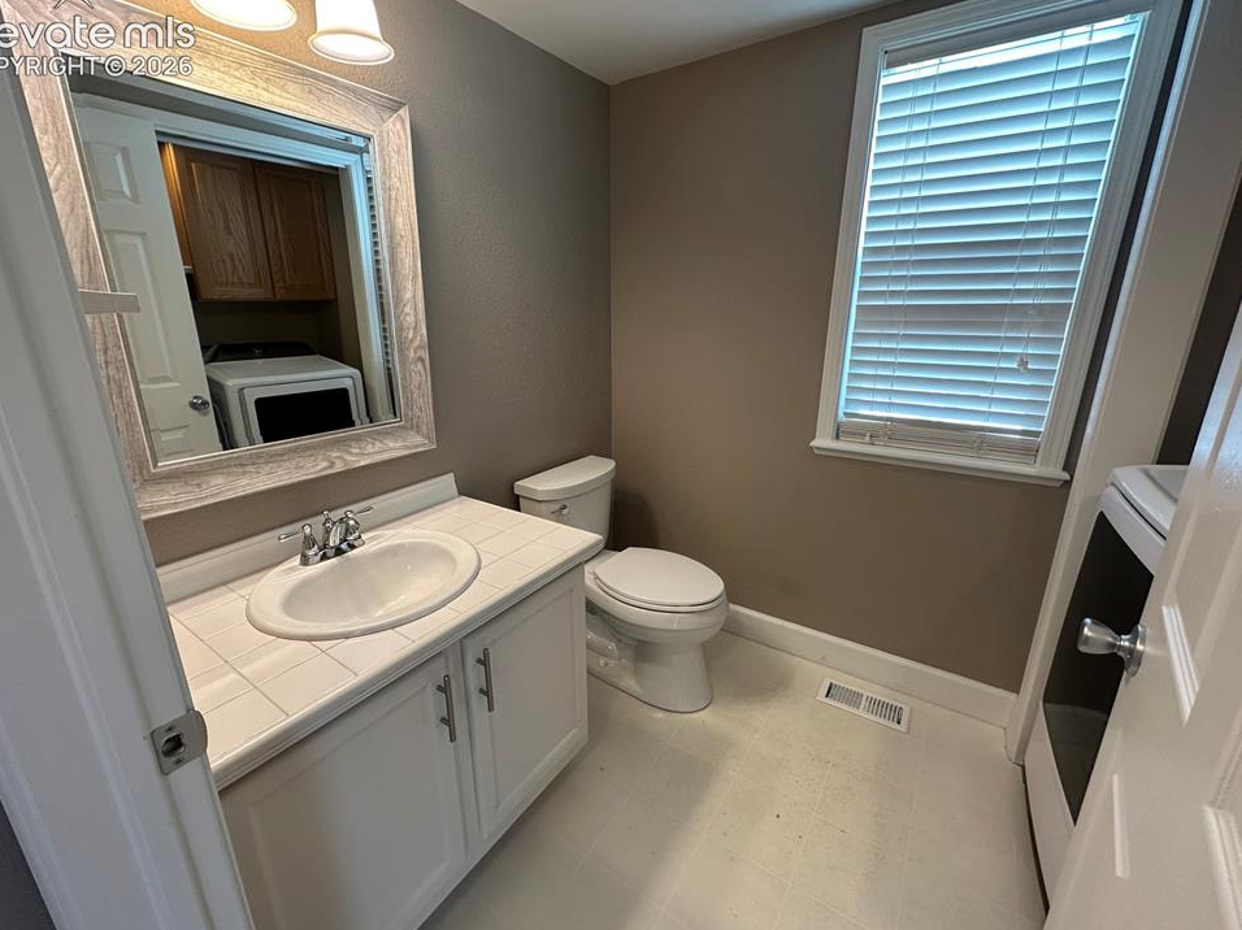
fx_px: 538
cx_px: 607
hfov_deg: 98.2
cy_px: 459
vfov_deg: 81.7
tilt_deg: -16.1
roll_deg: +0.0
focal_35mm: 15
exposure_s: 1/120
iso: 160
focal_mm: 2.22
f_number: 2.2
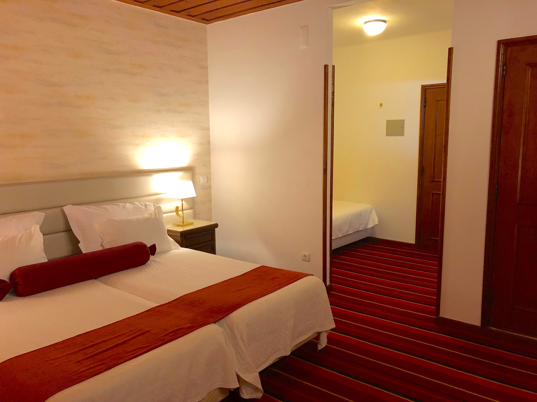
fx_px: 434
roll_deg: +0.5
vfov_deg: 49.7
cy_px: 201
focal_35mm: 28
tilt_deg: -7.9
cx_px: 268
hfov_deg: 63.4
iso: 100
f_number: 1.8
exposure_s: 1/14
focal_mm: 4
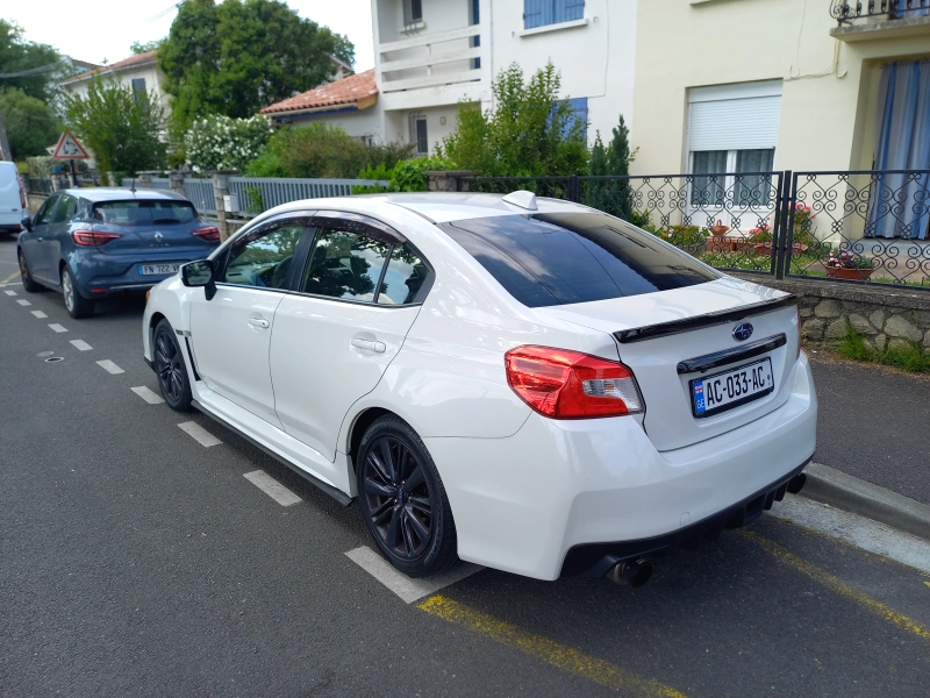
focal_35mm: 25
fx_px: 672
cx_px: 465
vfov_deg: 54.9
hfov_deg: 69.4
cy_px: 349
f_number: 1.8
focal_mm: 4.65
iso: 50
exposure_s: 1/384
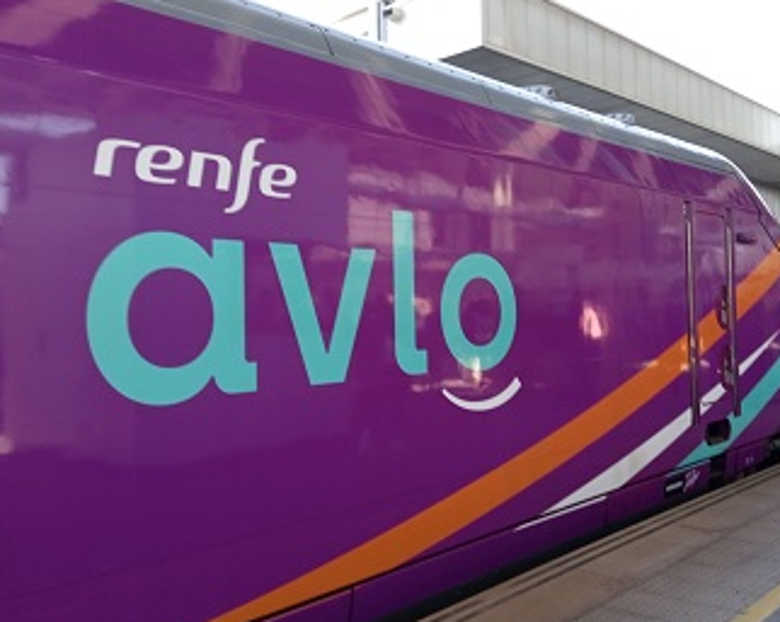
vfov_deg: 43.2
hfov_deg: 52.6
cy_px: 281
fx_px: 784
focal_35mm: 34
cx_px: 460
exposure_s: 1/50
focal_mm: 3.43
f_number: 2.2
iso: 139
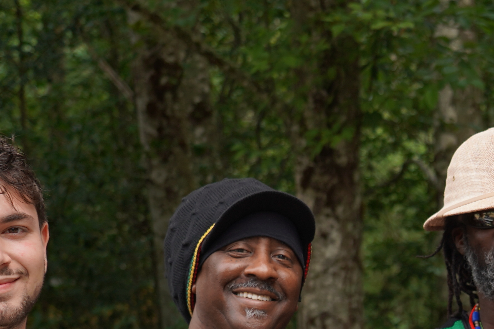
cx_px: 561
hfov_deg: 15.5
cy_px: 472
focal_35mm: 128
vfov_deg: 10.4
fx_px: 1757
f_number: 4
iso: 160
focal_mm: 38
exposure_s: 1/160
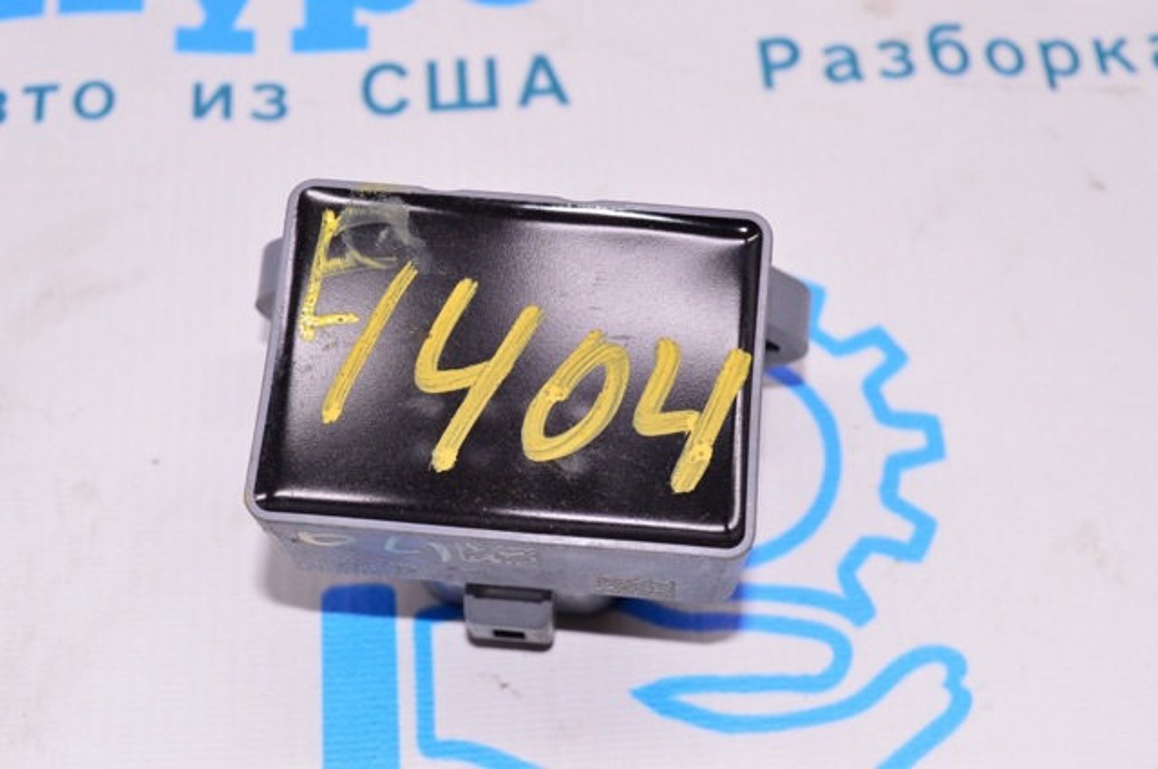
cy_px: 384
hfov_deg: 33.4
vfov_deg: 22.6
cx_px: 579
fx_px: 1928
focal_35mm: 60
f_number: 8
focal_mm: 40
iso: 1600
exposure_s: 1/125
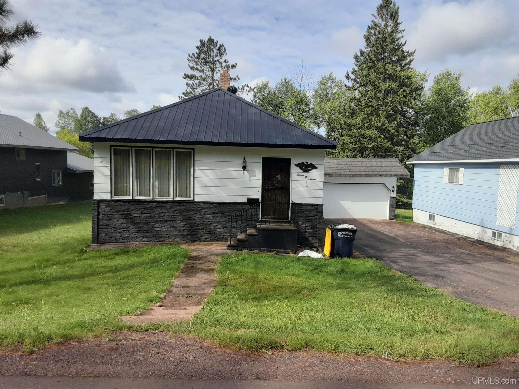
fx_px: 405
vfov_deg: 51.4
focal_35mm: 27
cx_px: 260
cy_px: 194
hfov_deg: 65.3
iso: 40
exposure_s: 1/1289
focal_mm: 2.91
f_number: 1.9
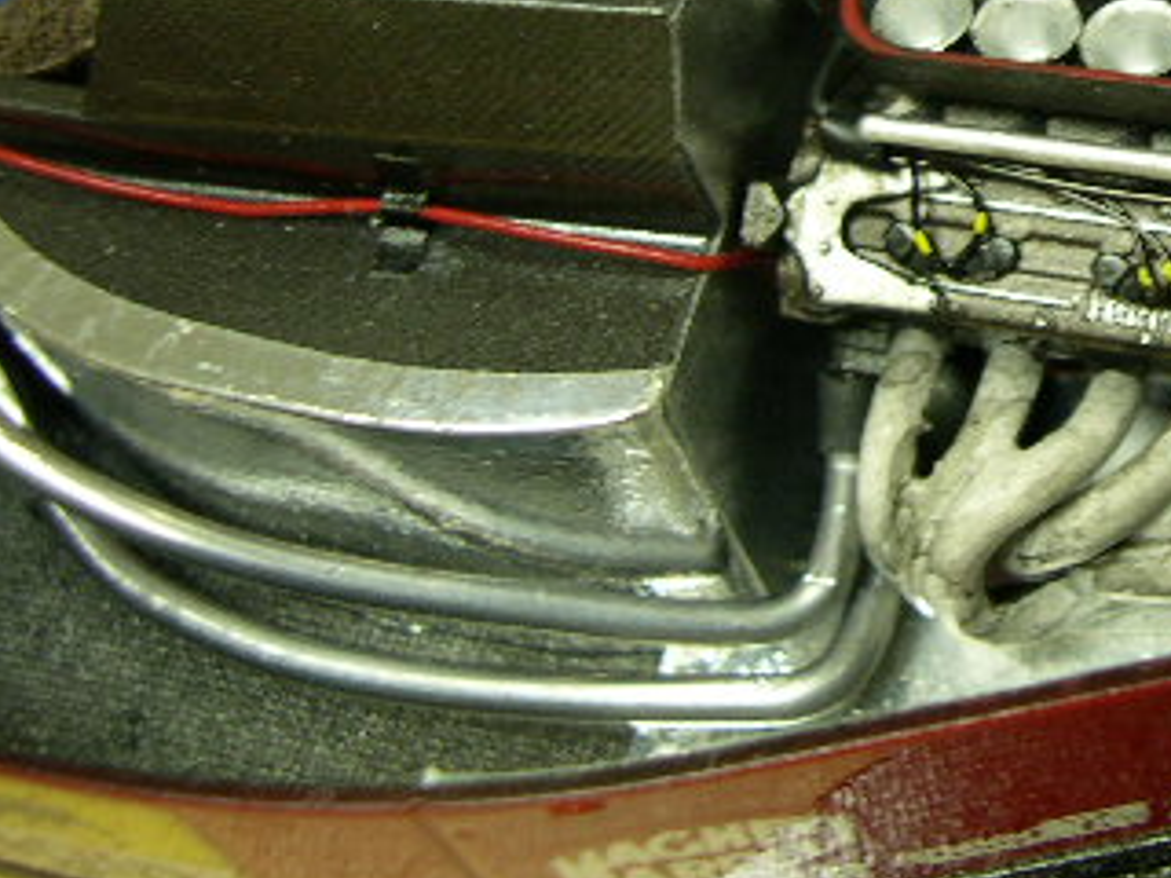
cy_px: 66
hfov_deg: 24.5
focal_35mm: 76
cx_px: 1164
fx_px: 2571
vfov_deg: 19.0
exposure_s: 1/5.1
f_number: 2.8
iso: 156
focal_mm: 8
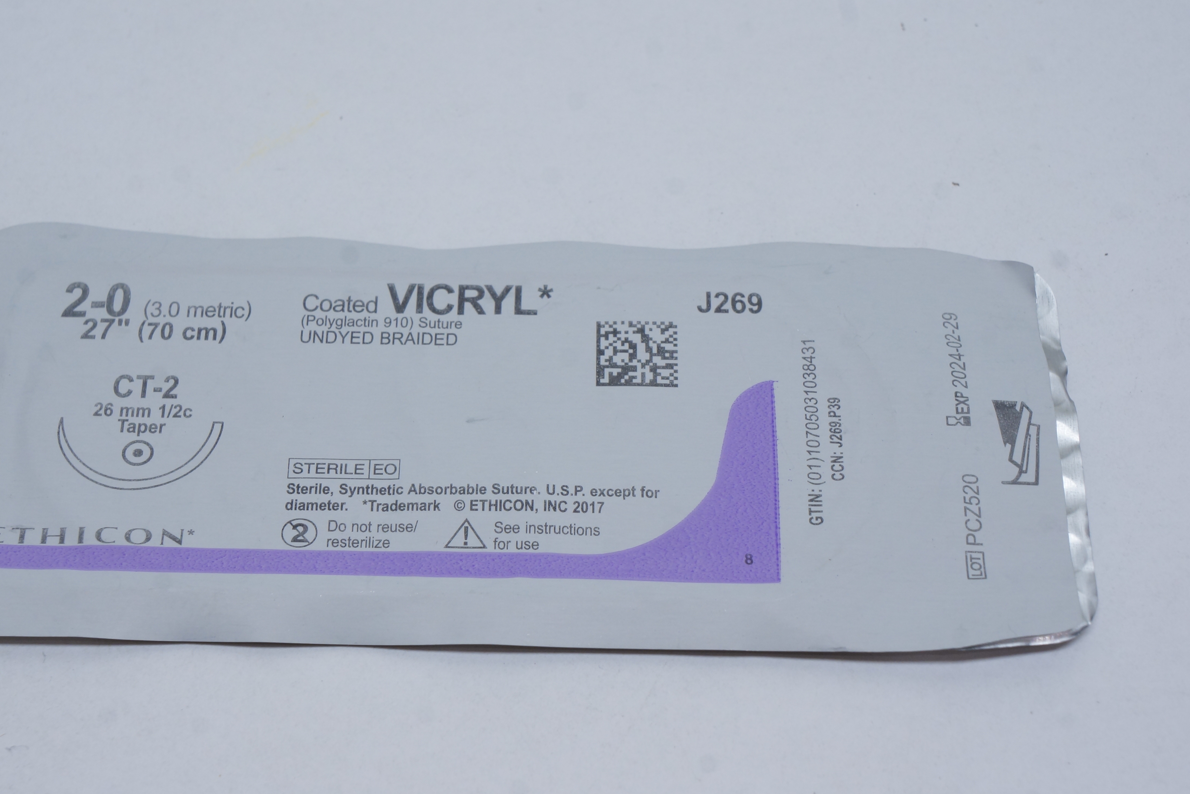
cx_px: 536
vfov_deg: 17.7
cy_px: 399
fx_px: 2545
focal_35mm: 77
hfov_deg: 26.3
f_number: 11
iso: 400
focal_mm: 46
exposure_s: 1/20
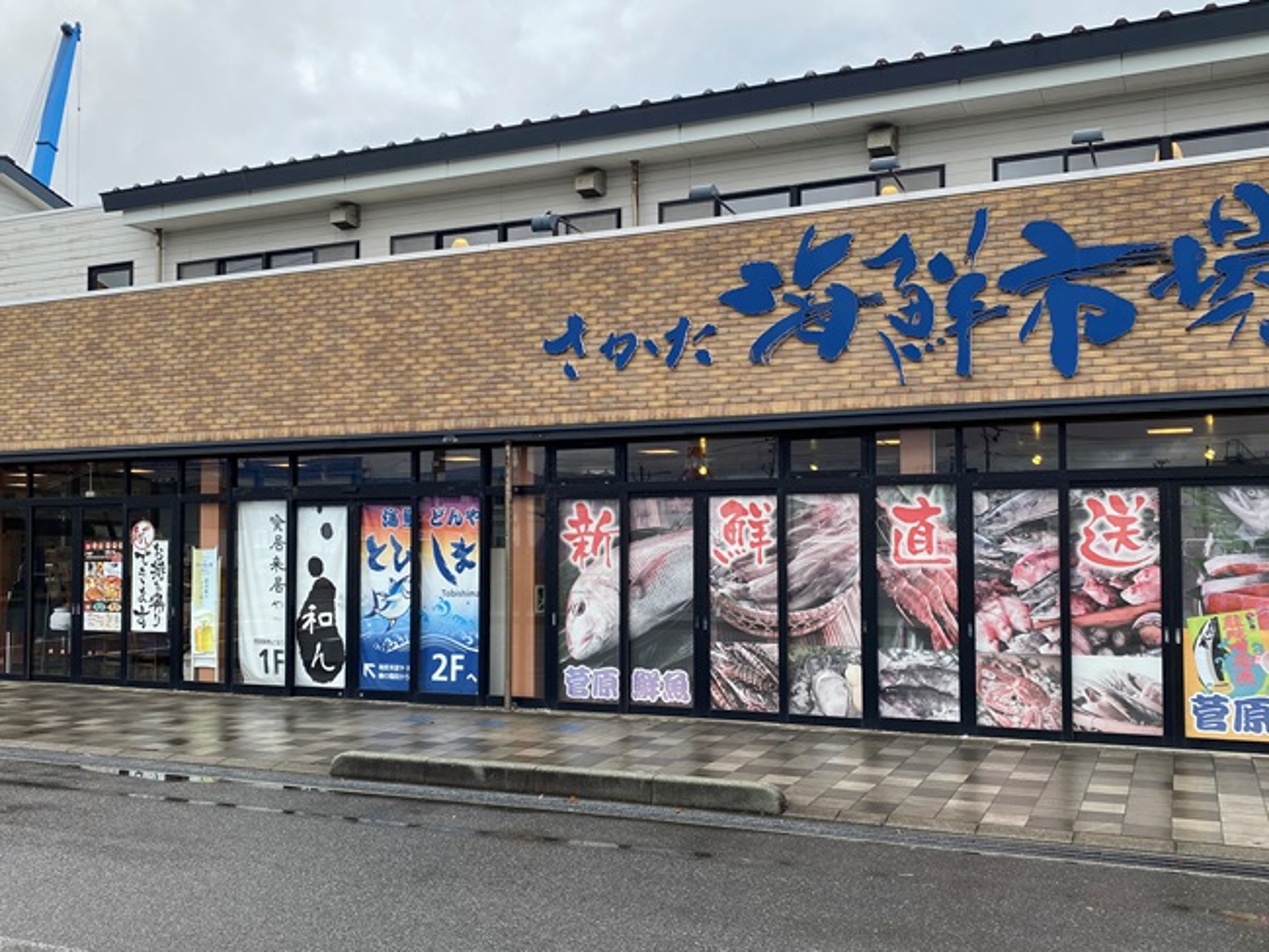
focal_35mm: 32
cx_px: 652
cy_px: 515
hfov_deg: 56.8
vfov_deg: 44.1
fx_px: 1174
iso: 32
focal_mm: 4.25
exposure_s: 1/502
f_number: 1.8
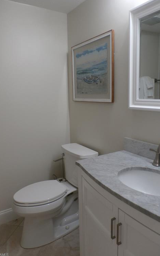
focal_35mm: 27
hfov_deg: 45.9
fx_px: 188
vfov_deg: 68.4
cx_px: 88
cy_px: 127
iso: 125
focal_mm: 4.5
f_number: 3
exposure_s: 1/60
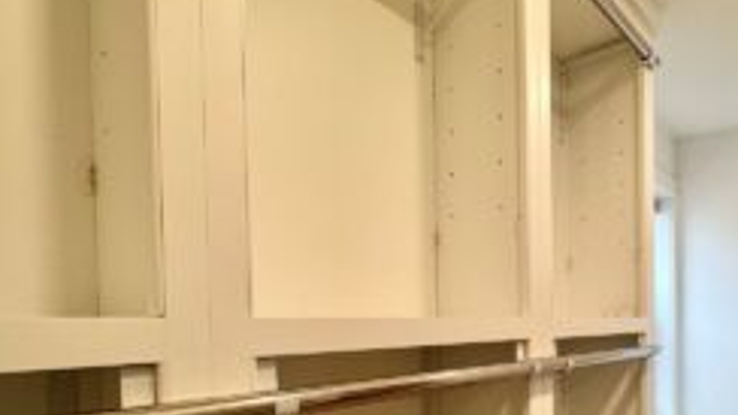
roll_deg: +0.3
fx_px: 489
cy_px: 336
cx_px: 550
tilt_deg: -1.9
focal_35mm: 25
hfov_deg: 69.4
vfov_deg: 43.6
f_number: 2.2
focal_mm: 2.22
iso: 100
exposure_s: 1/120
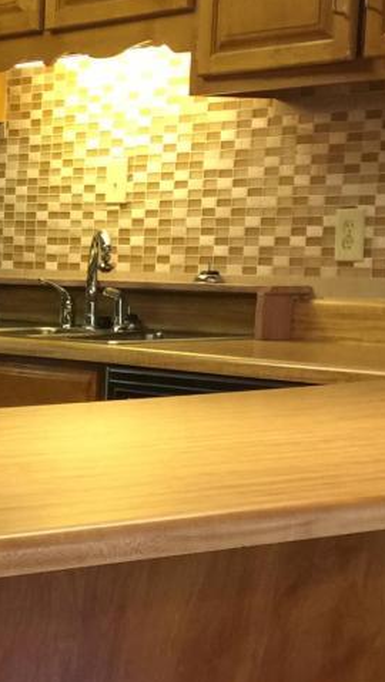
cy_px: 497
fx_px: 1631
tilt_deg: -8.5
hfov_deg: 12.2
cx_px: -334
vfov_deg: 23.5
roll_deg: -0.8
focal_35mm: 90
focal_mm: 4.15
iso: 80
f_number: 2.2
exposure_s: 1/15
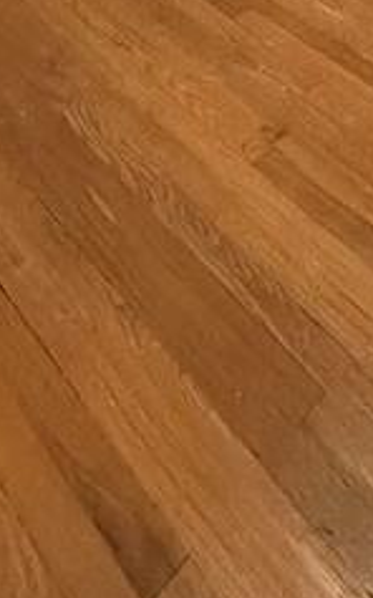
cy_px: -341
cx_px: 444
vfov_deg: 26.7
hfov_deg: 24.4
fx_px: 781
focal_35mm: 48
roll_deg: -1.3
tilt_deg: -13.5
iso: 640
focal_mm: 2.22
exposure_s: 1/60
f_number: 2.2
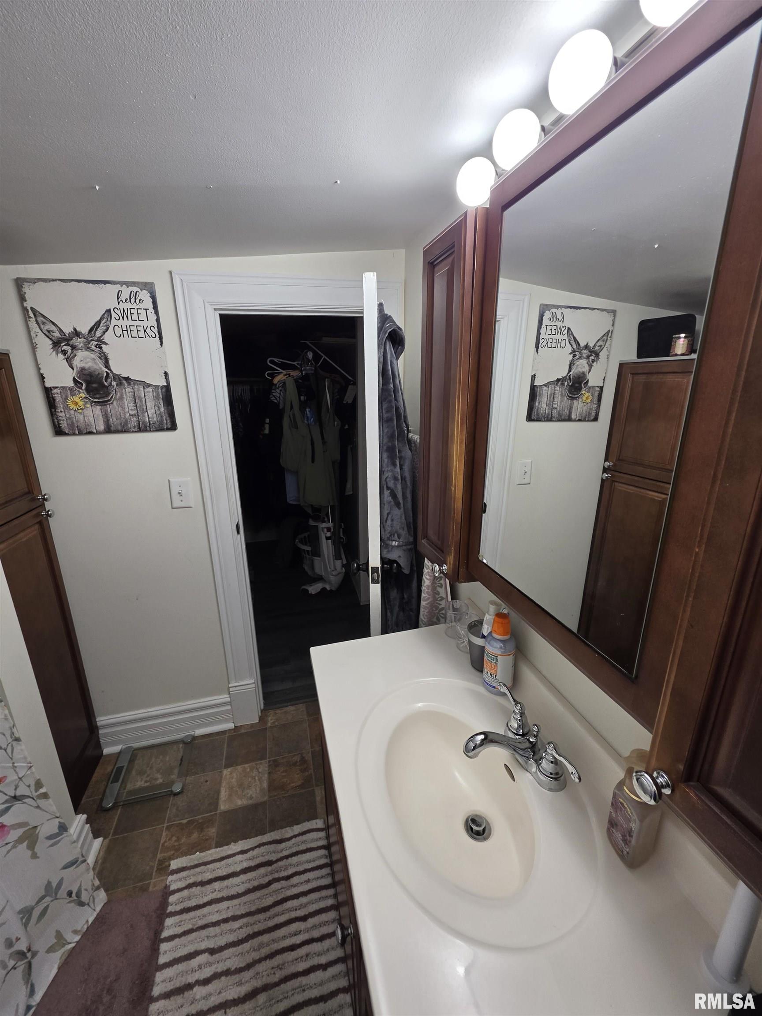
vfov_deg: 106.2
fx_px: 382
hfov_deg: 89.9
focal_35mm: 13
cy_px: 508
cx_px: 381
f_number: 1.9
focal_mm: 2.2
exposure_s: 1/120
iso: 64
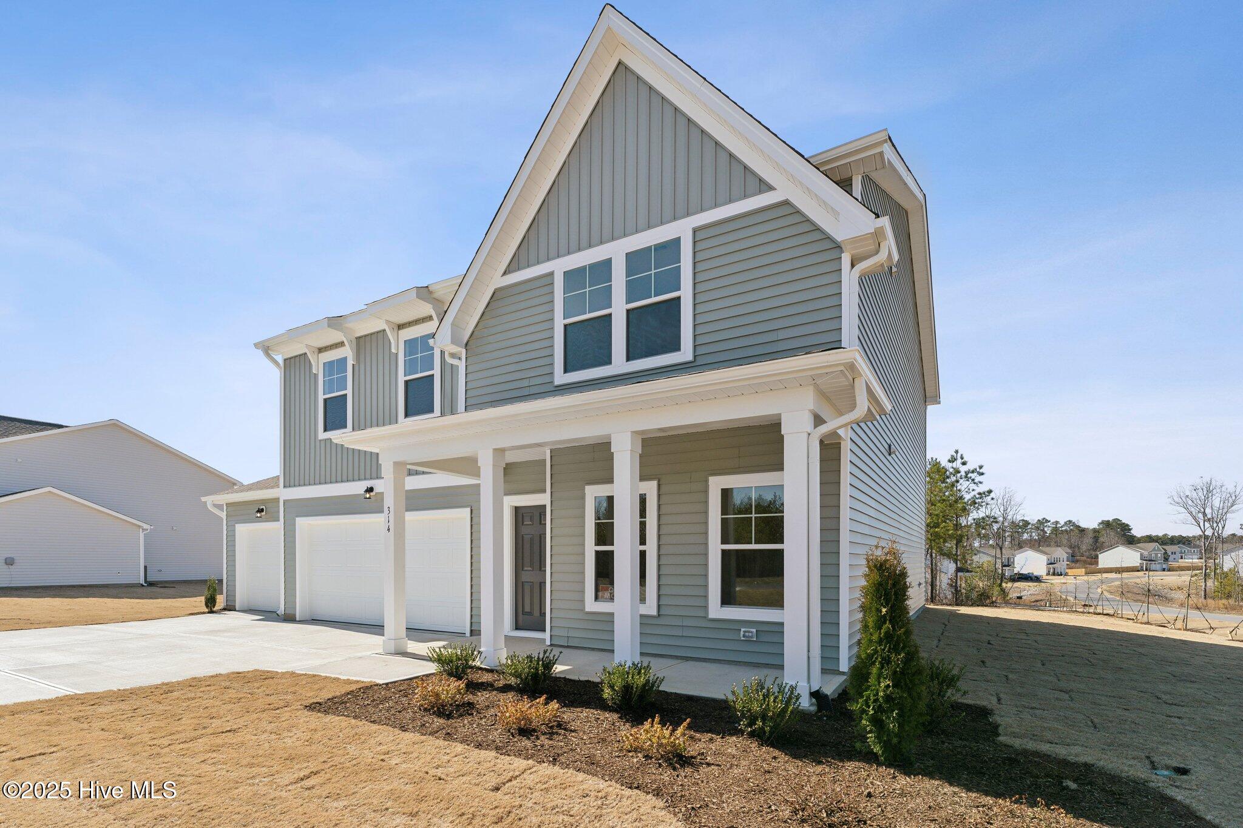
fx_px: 563
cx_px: 622
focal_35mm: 16
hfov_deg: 95.7
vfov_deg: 72.7
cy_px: 414
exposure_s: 1/640
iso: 100
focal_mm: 16.3
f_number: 7.1
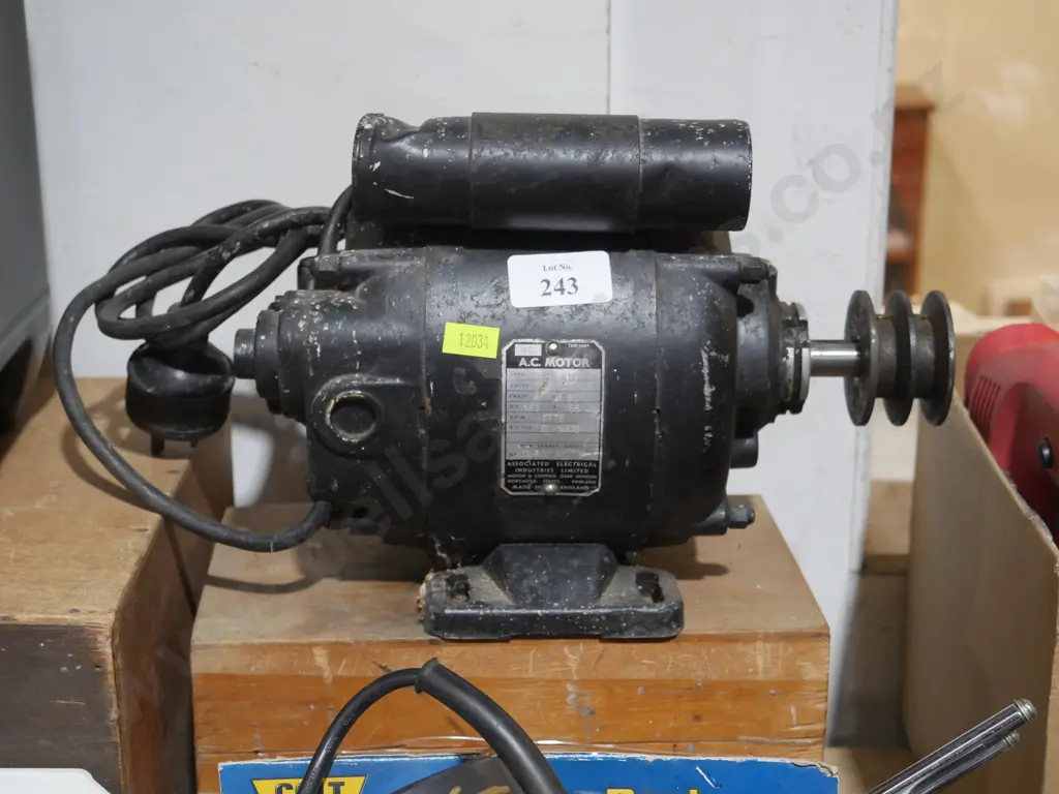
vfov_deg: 26.1
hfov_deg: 34.3
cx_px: 530
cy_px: 397
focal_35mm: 56
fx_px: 1713
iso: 1600
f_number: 5.3
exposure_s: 1/60
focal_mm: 28
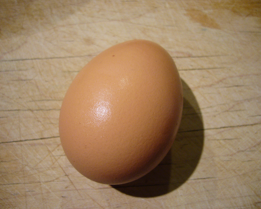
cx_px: 123
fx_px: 286
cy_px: 105
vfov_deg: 40.1
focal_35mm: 37
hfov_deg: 49.1
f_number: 2.8
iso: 160
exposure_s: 1/15
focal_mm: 5.8
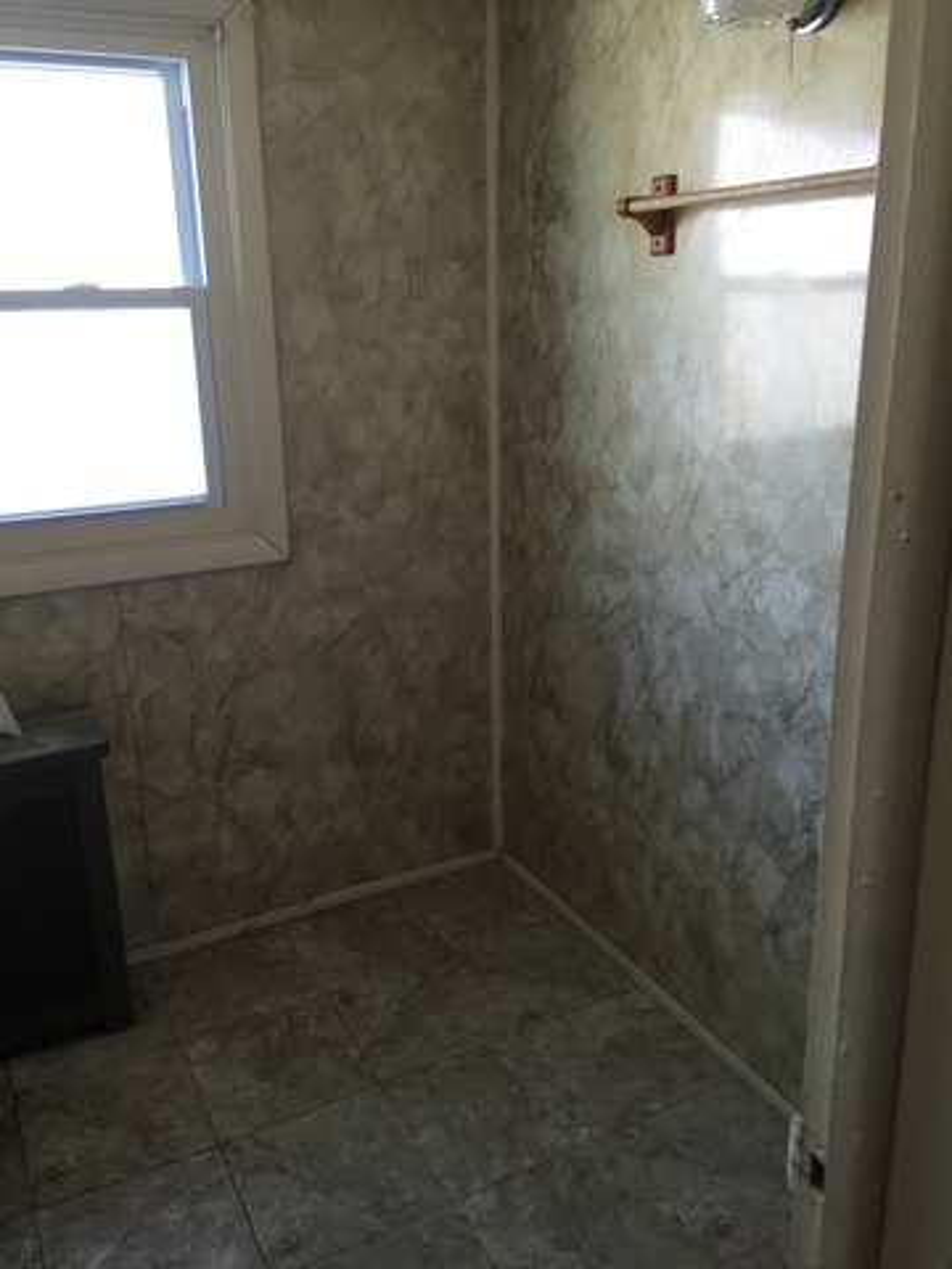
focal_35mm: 29
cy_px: 634
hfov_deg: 48.2
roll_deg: +0.2
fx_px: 1063
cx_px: 476
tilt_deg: -15.1
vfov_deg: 61.7
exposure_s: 1/30
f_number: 2.2
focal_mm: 4.15
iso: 40
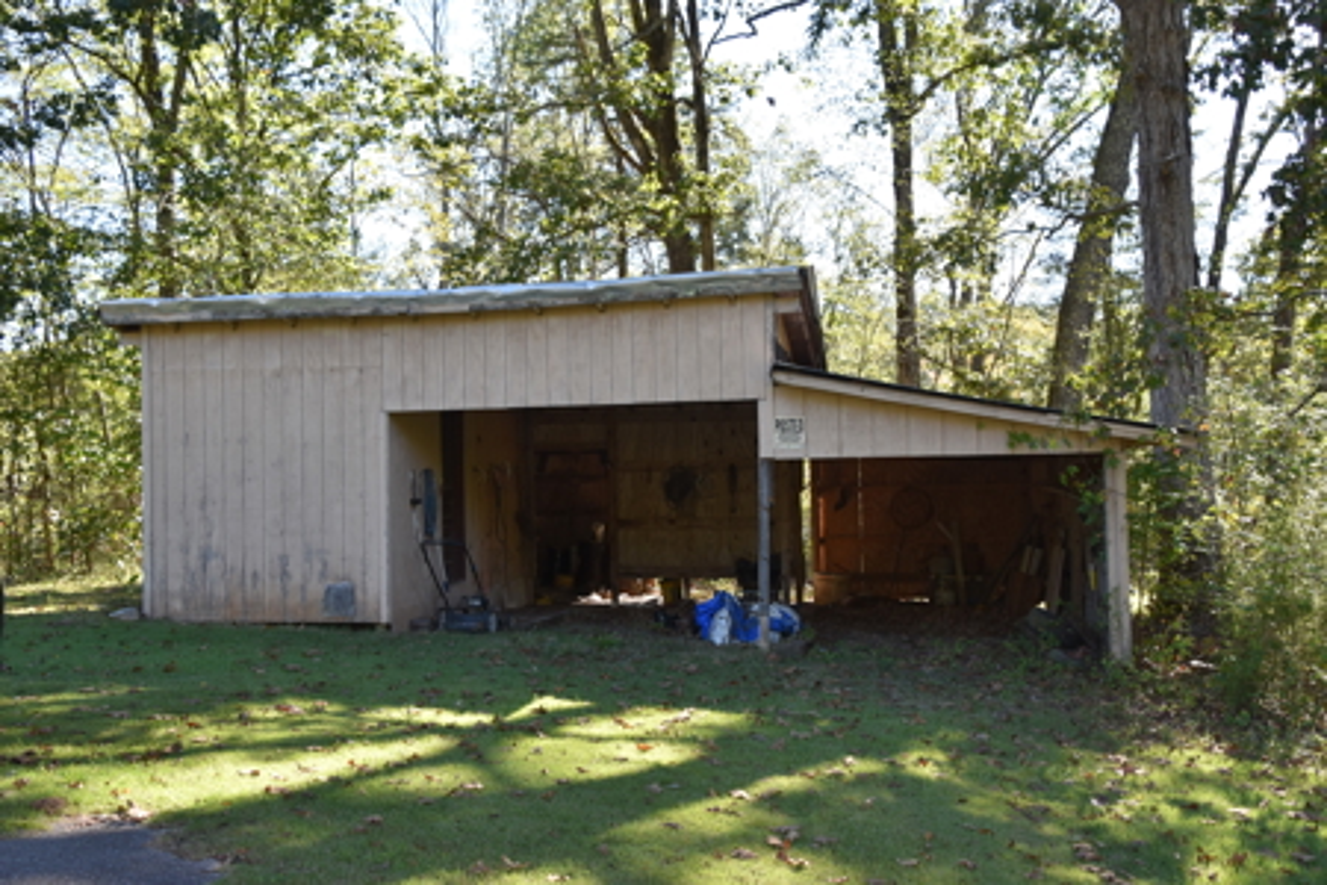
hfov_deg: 53.1
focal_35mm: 36
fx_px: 1327
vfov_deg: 36.9
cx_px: 664
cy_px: 442
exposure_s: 1/125
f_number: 5.6
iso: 160
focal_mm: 24
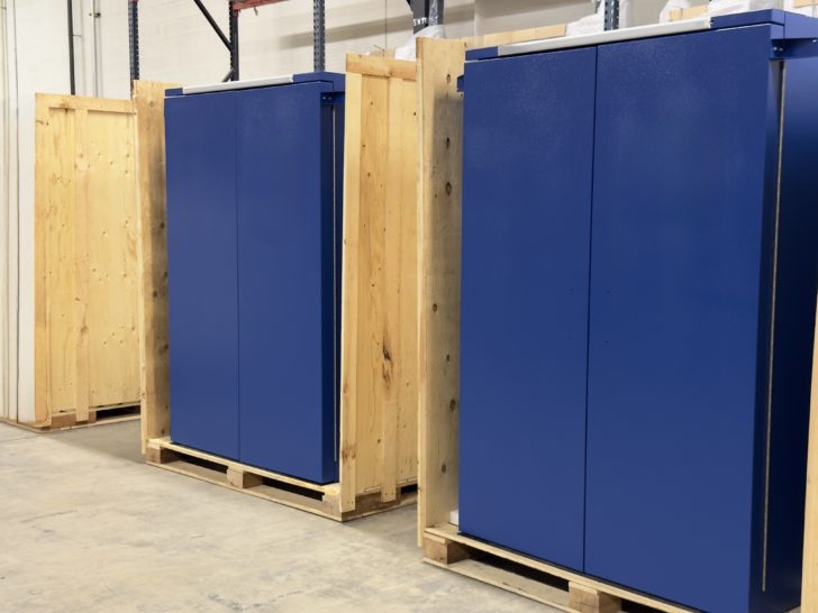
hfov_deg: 39.7
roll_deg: +0.4
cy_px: 306
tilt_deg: -5.7
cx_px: 409
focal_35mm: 48
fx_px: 1134
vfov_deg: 30.3
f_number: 1.78
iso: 200
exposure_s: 1/40
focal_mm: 6.76
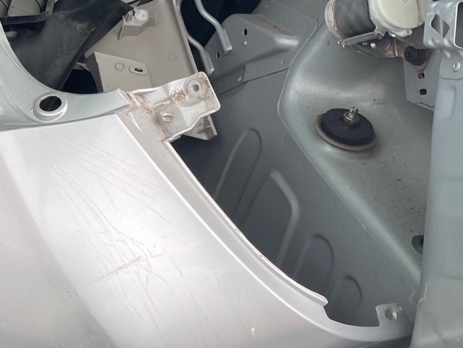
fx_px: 977
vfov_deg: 19.9
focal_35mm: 73
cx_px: -176
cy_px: 49
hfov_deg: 23.0
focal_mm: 4.2
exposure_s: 1/121
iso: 32
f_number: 1.6
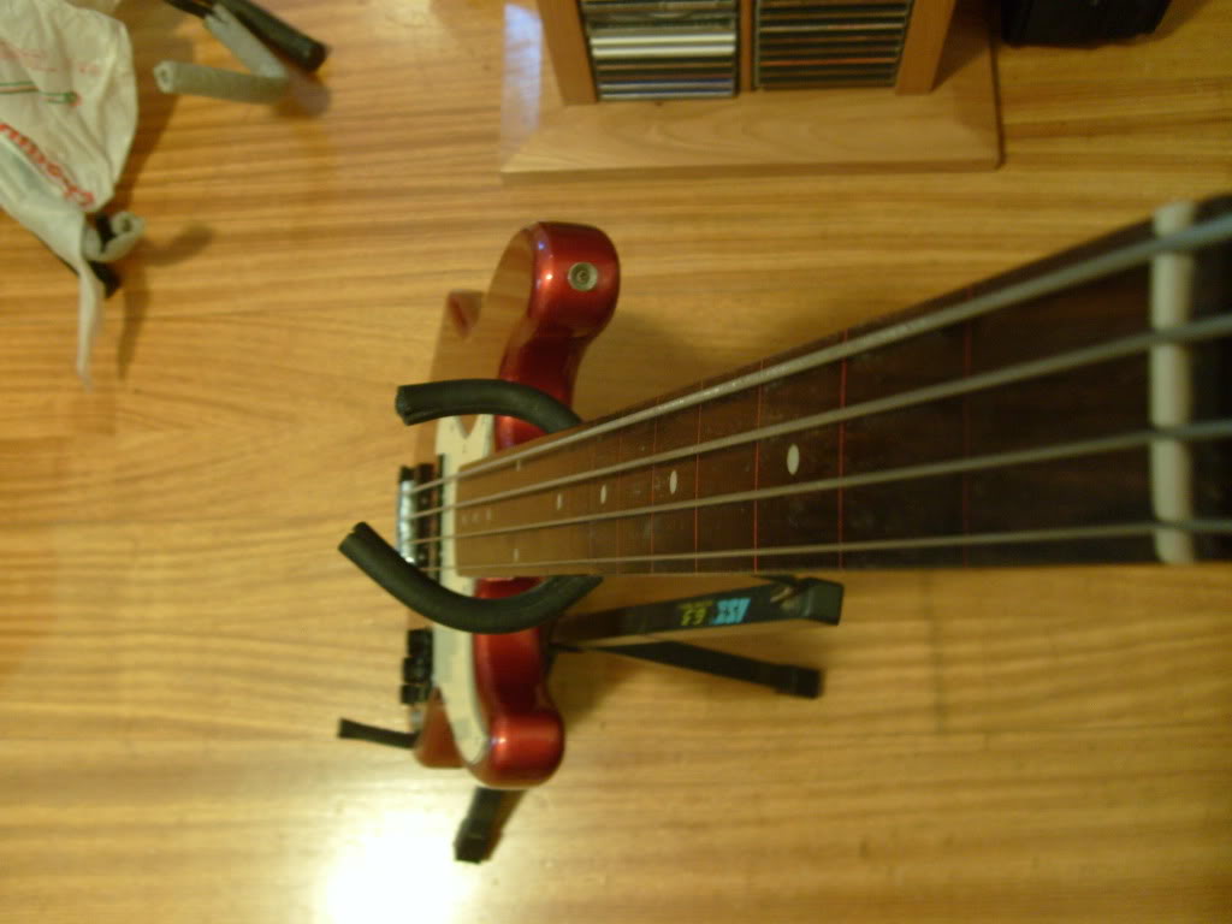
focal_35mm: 35
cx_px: 616
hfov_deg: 52.6
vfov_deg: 40.7
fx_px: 1246
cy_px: 462
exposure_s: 1/3
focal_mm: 5.8
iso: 200
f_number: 2.8
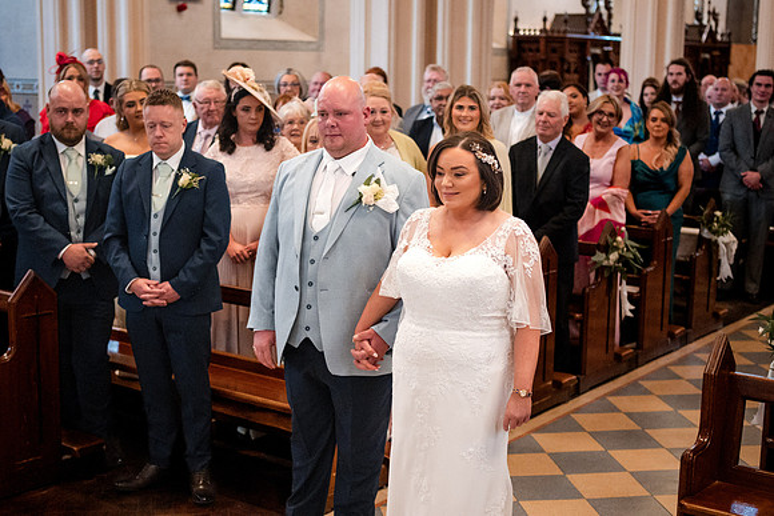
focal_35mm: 52
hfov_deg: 38.2
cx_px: 387
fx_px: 1118
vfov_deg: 26.0
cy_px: 258
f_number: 2
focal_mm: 35
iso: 4000
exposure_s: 1/500
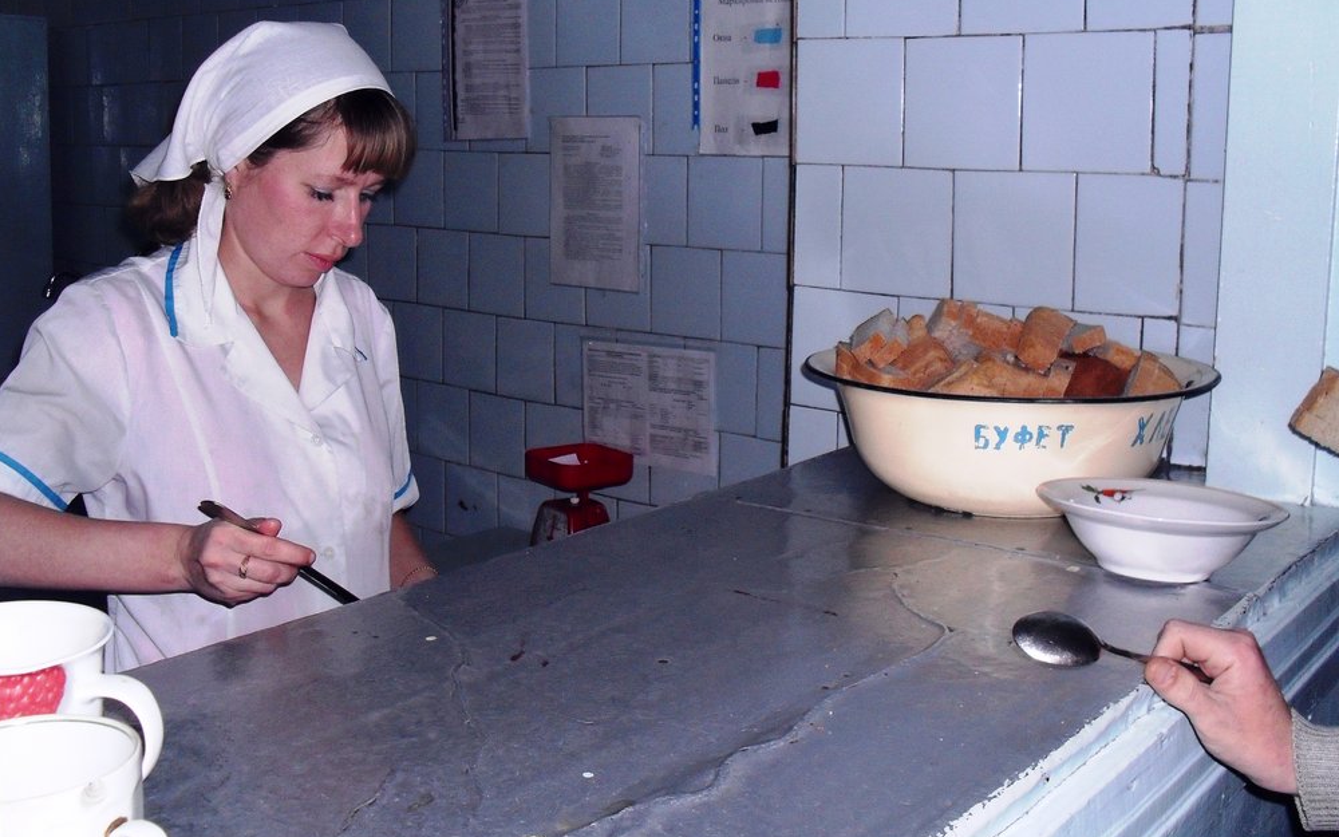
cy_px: 358
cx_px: 675
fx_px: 1387
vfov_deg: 33.5
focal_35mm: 38
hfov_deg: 51.5
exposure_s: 1/45
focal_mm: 6.3
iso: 200
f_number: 3.2
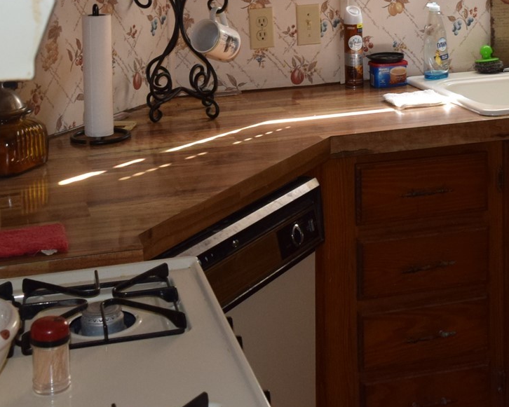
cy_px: -38
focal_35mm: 71
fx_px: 1070
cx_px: 341
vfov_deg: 20.6
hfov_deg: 26.6
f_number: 5
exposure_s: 1/100
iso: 800
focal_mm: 18
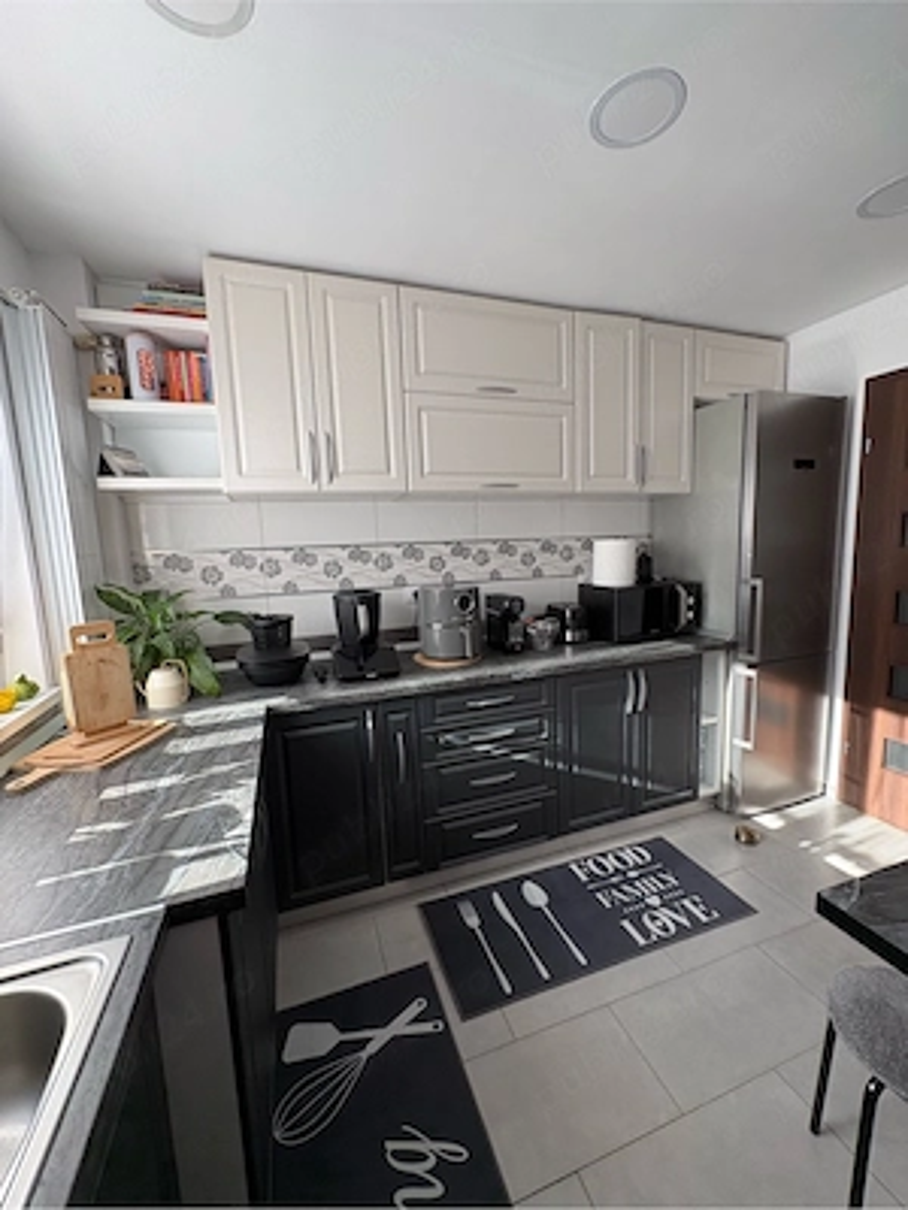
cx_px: 454
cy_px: 605
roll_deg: +1.7
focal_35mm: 14
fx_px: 490
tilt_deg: -7.2
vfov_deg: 102.1
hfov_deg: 85.7
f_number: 2.2
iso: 80
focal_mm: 2.22
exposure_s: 1/99
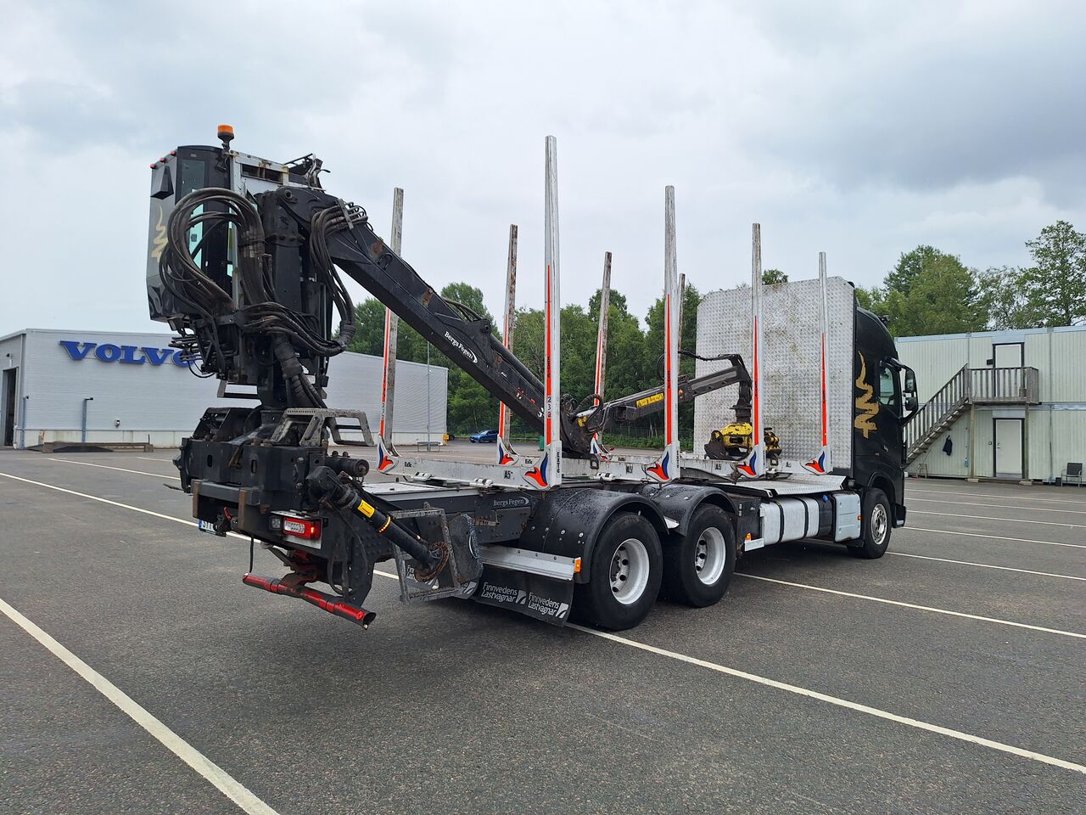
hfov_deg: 73.9
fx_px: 722
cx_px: 543
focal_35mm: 23
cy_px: 408
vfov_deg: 58.9
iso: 40
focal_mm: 5.54
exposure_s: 1/1493
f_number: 1.8
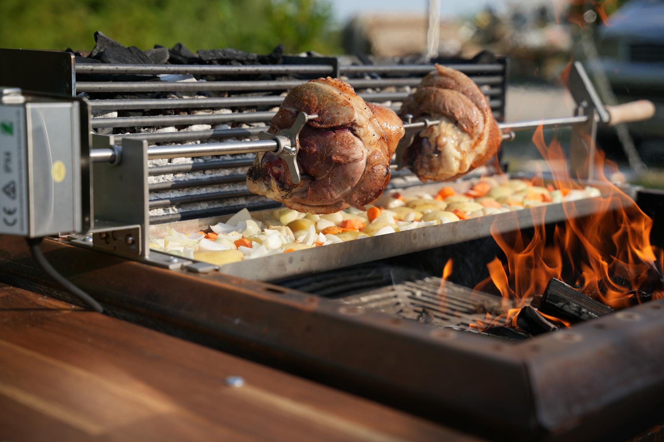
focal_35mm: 54
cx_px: 332
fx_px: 1000
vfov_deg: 25.0
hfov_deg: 36.7
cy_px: 221
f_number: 3.5
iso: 100
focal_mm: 54.2
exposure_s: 1/1000
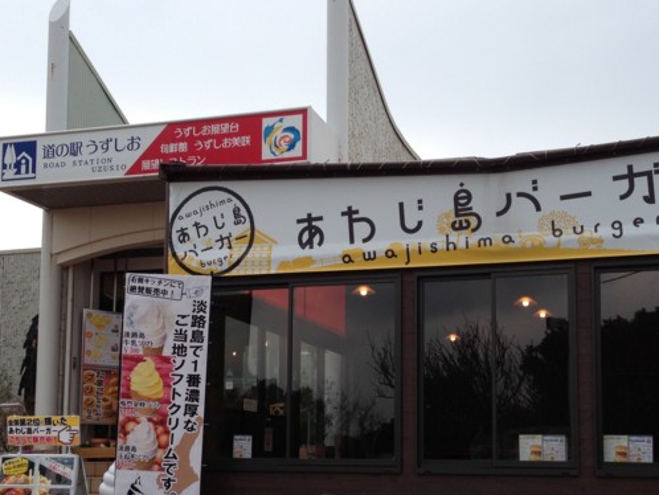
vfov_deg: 27.2
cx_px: 337
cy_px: 360
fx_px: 1009
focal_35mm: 53
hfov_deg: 36.2
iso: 50
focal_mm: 4.13
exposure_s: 1/609
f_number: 2.4
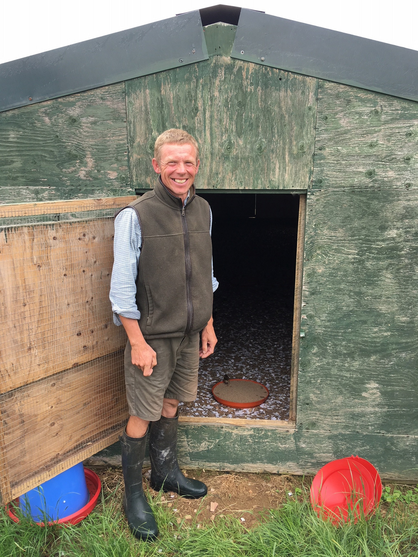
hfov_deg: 48.2
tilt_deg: -12.8
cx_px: 209
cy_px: 278
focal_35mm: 29
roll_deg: -2.8
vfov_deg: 61.7
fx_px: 467
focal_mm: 4.15
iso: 25
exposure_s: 1/199
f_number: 2.2
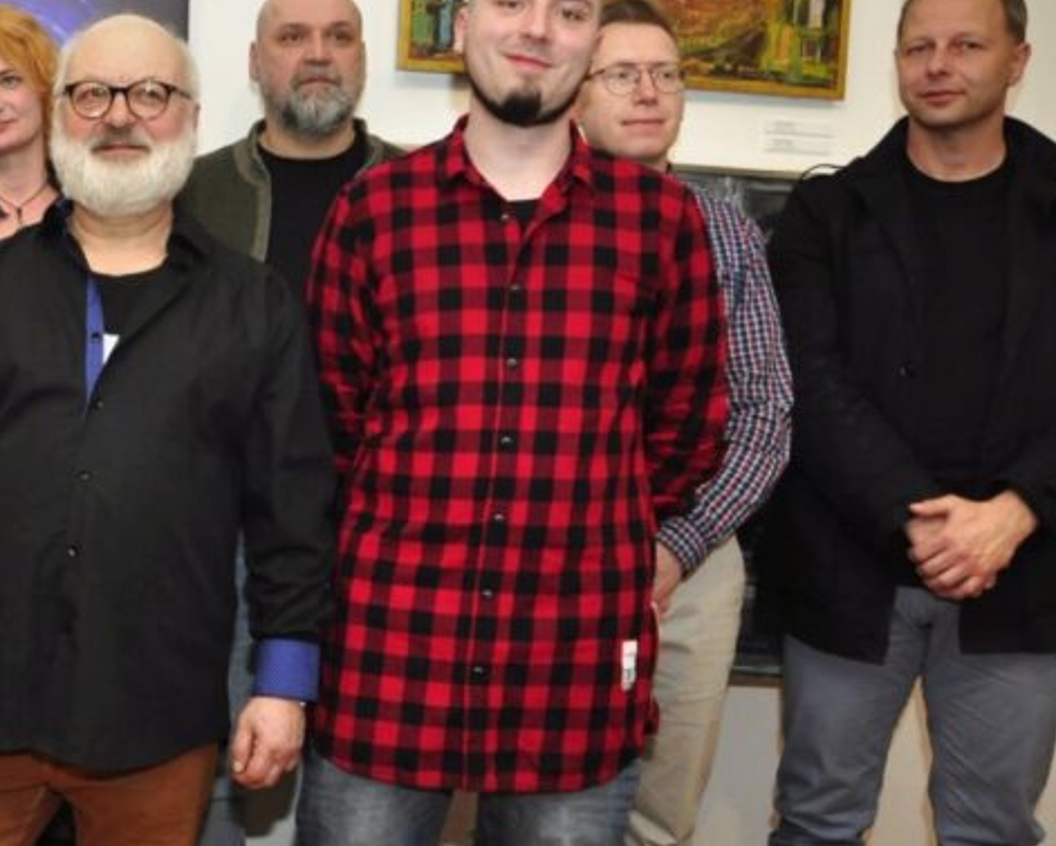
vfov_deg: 27.6
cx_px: -76
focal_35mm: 55
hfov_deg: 30.8
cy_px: 479
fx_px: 1719
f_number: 3.5
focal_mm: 18
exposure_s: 1/125
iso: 1000
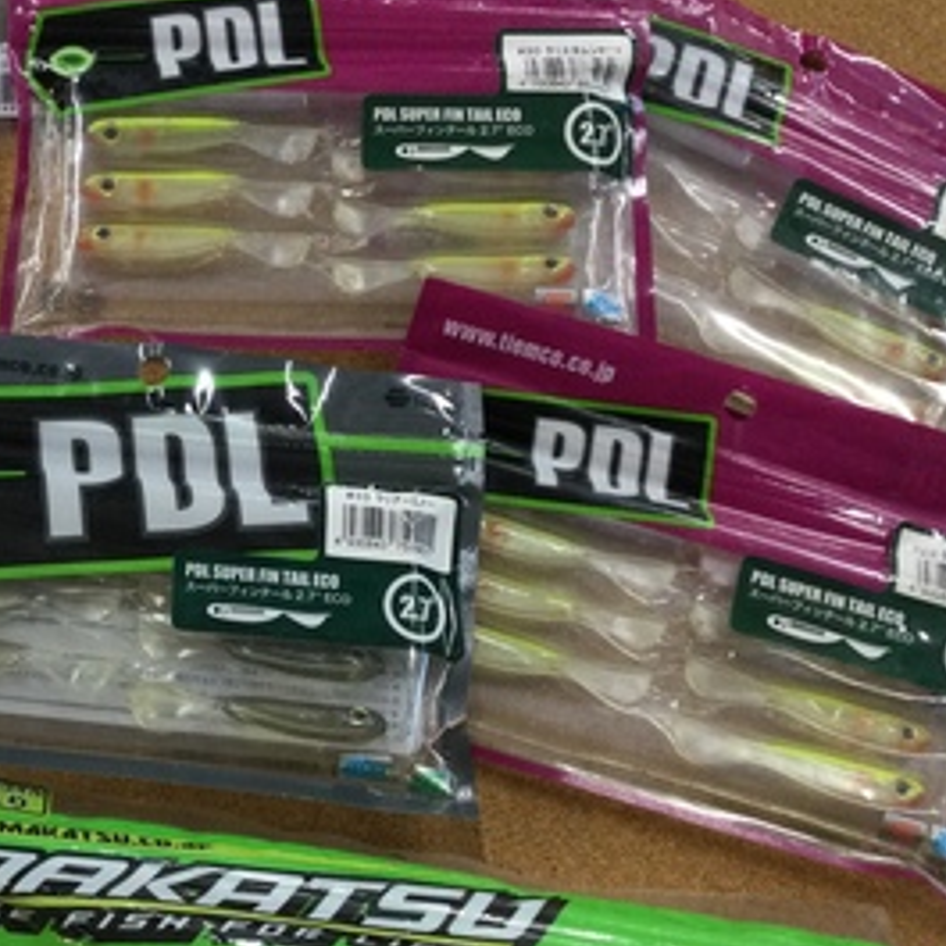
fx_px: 1917
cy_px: 596
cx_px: -29
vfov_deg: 27.6
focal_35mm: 62
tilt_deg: -72.9
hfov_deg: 26.1
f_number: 2.4
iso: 32
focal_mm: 3.3
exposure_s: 1/30
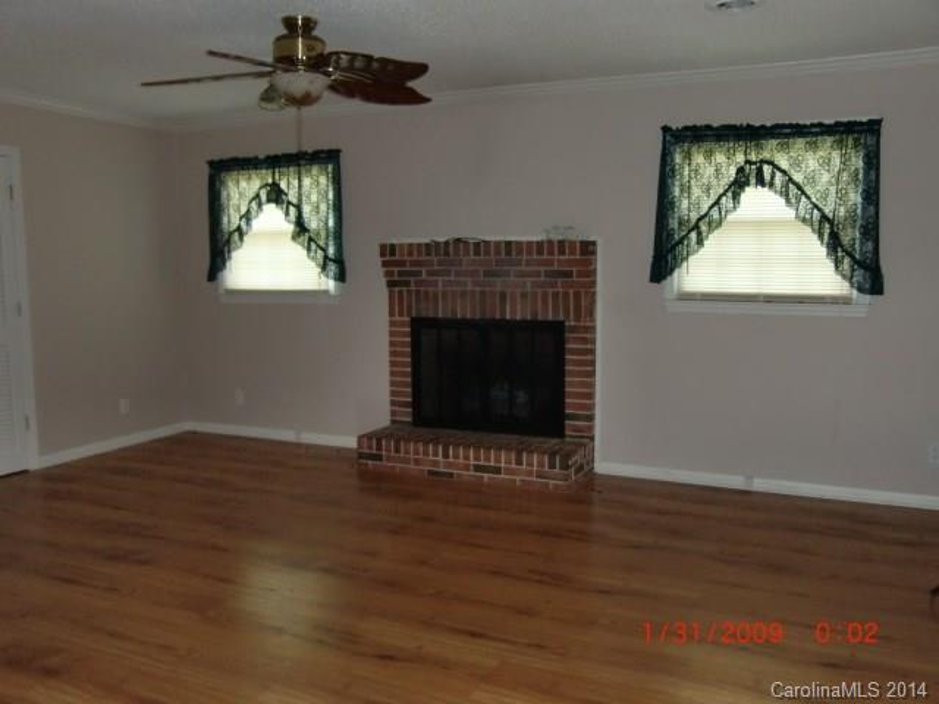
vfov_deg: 48.2
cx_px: 470
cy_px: 352
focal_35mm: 29
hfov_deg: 61.7
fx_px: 787
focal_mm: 5.2
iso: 250
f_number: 3.5
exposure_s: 1/50
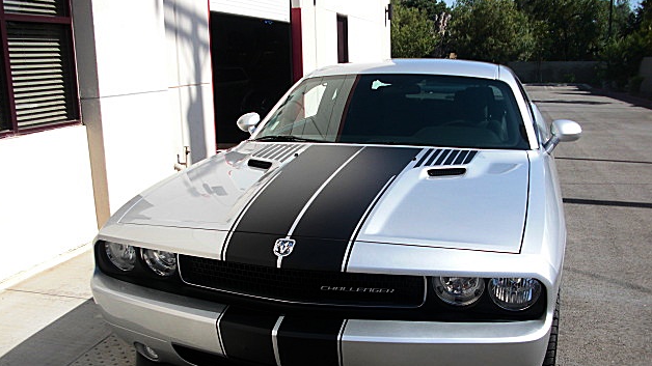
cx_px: 326
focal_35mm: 40
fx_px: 691
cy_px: 229
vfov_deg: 29.6
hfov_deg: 50.5
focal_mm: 6.3
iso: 50
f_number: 2.8
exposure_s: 1/1000
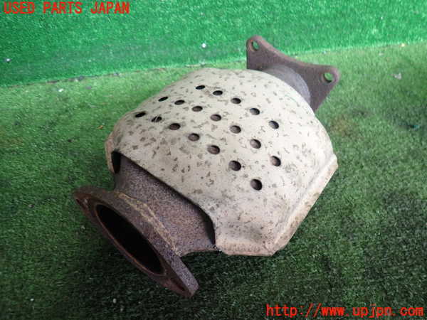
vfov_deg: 54.9
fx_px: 308
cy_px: 160
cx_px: 214
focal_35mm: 25
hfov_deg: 69.4
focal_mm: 4.5
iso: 200
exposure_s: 1/100
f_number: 2
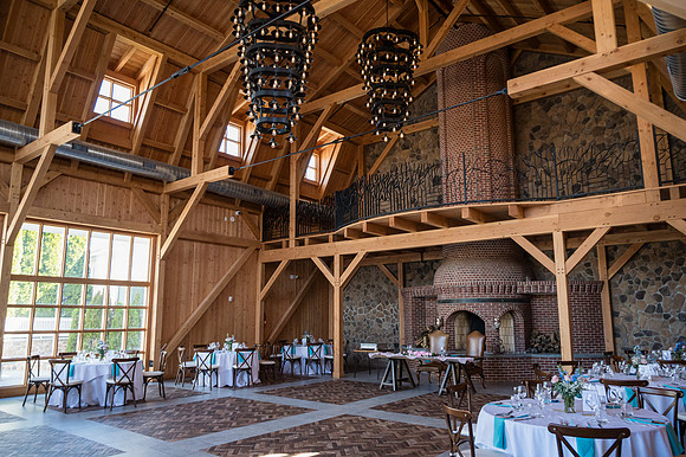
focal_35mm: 26
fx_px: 495
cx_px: 343
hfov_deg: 69.4
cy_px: 227
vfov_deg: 49.5
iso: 2500
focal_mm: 24
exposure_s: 1/500
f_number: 4
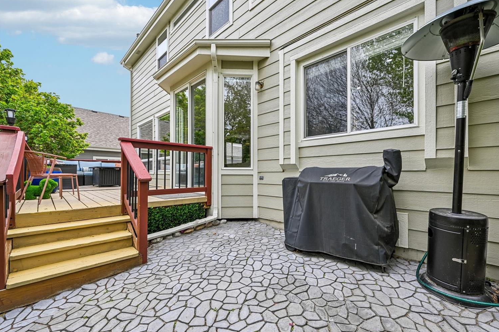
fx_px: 208
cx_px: 266
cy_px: 171
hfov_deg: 100.3
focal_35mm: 15
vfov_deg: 77.3
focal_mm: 14
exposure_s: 1/30
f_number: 11
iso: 64
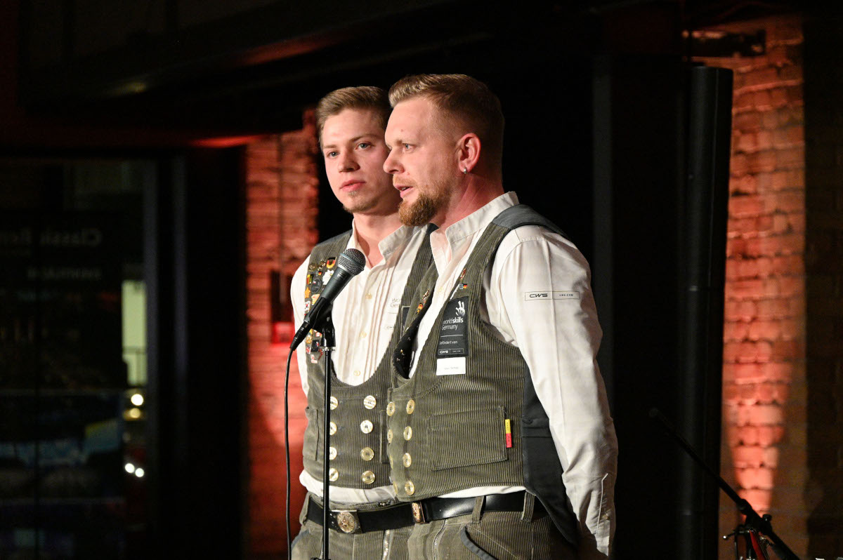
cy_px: 280
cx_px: 422
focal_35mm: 140
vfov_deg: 9.8
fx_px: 3276
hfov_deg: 14.7
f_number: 6.3
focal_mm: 140
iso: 14400
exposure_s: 1/125
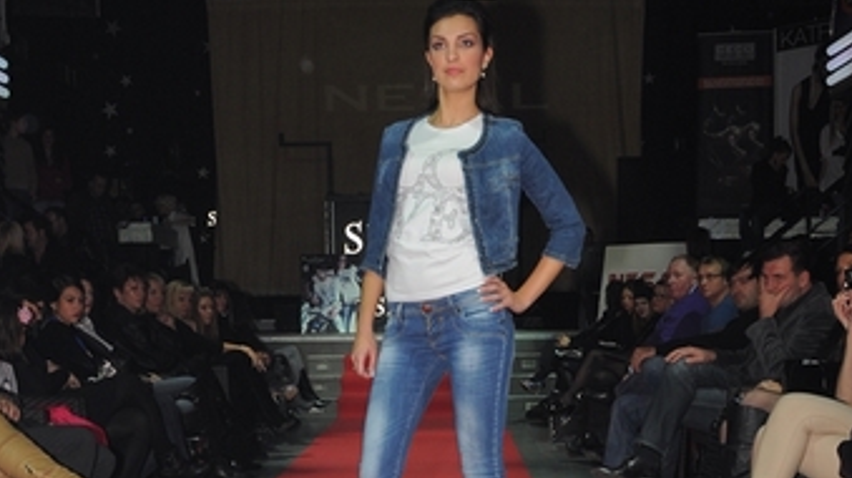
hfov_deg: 39.2
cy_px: 413
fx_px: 1196
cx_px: 423
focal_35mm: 53
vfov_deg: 22.1
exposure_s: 1/60
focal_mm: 22
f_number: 6.3
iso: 400
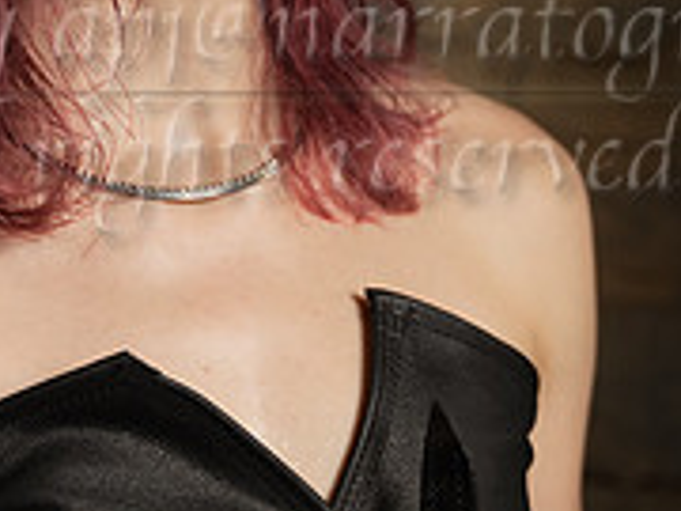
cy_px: 89
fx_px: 2676
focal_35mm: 136
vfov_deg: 10.9
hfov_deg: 14.5
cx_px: 182
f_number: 2.8
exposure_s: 1/400
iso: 400
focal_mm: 44
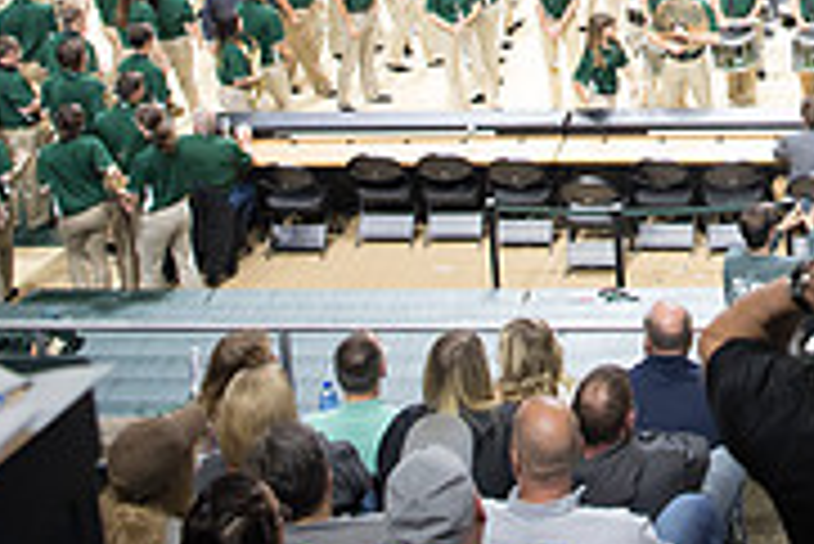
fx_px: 1742
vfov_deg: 16.3
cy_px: -250
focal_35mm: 77
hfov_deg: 24.1
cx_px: 949
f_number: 2.8
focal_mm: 24
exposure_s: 1/250
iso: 2000
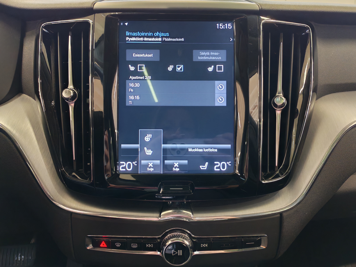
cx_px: 178
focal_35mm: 30
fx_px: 309
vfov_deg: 46.8
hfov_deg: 60.0
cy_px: 134
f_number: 1.9
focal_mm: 6.12
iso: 1250
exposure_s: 1/50
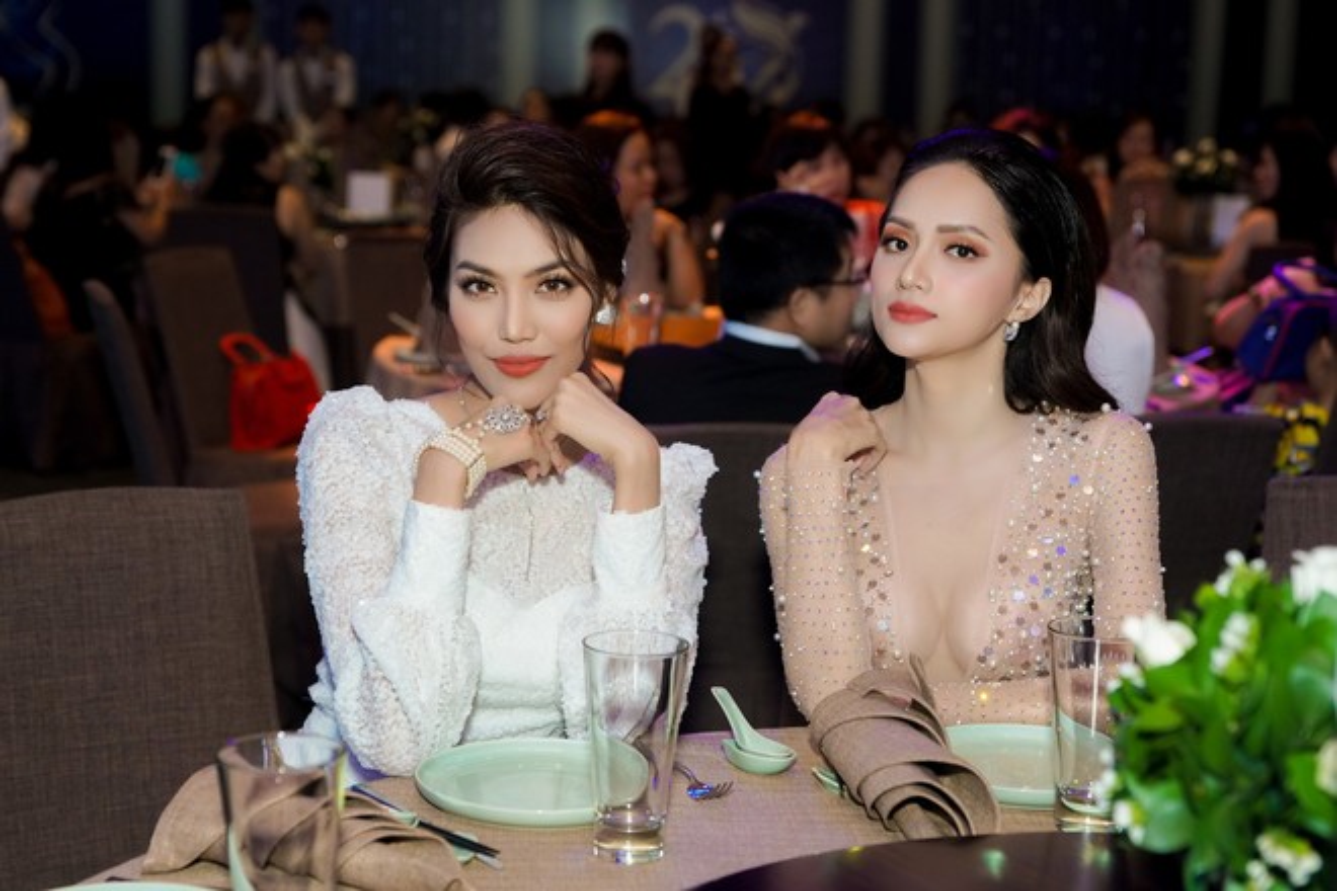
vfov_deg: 22.6
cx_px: 668
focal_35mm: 60
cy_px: 446
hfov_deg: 33.4
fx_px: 2228
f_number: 3.5
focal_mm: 60
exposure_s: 1/60
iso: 1600
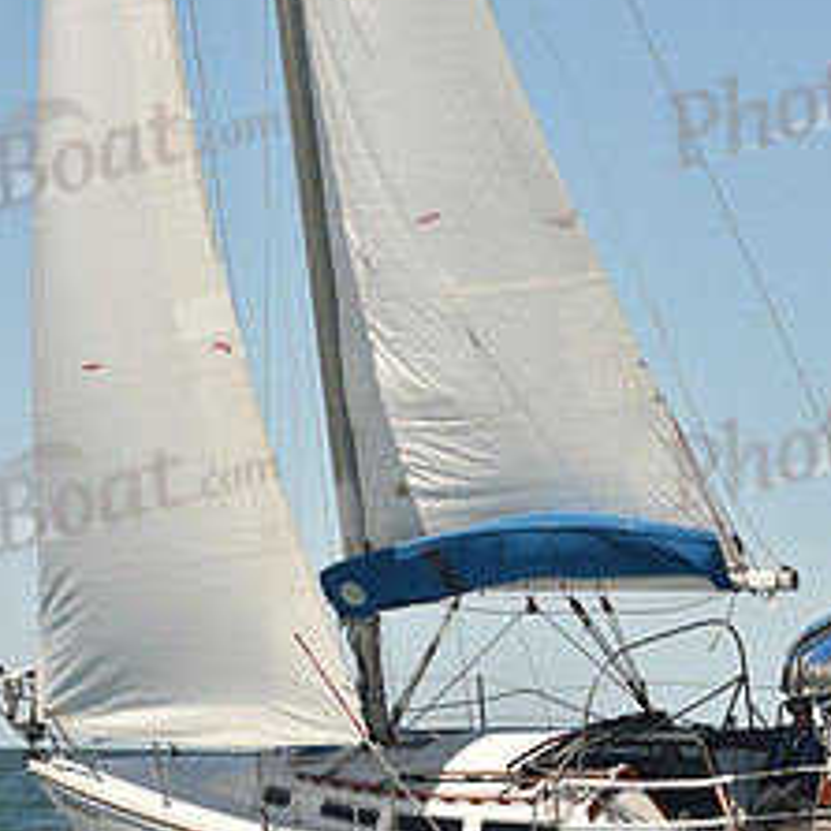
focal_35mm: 177
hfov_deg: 9.9
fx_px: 4807
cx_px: 477
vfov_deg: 9.9
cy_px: 661
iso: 250
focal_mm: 80
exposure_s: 1/1000
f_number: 5.6
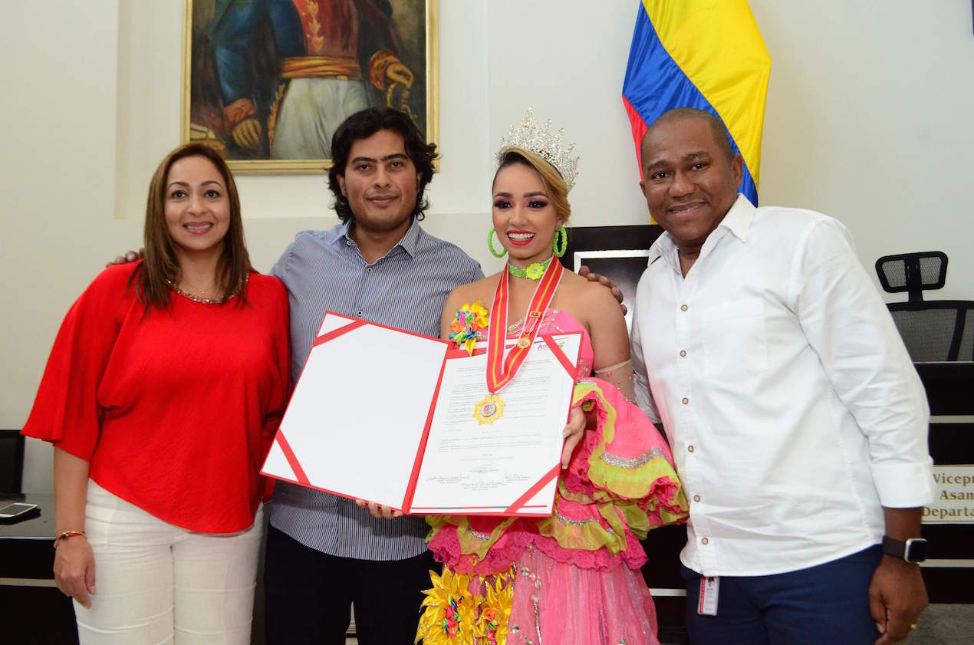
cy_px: 322
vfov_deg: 43.4
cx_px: 487
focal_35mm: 30
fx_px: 810
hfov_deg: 62.0
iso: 2000
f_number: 7.1
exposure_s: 1/100
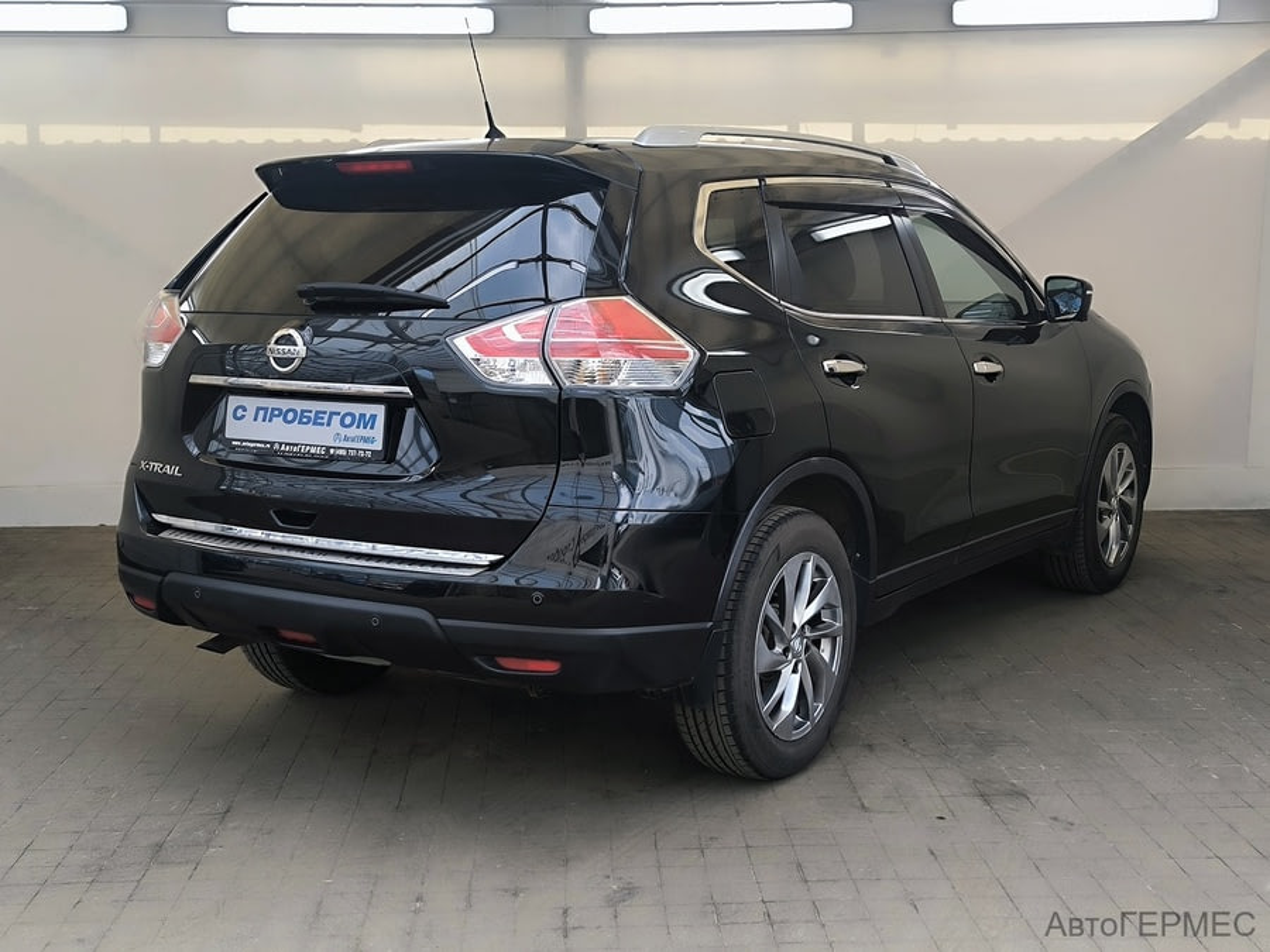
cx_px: 635
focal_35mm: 42
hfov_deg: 44.8
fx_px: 1541
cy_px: 476
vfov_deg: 34.3
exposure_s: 1/163
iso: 50
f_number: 1.9
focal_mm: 6.92
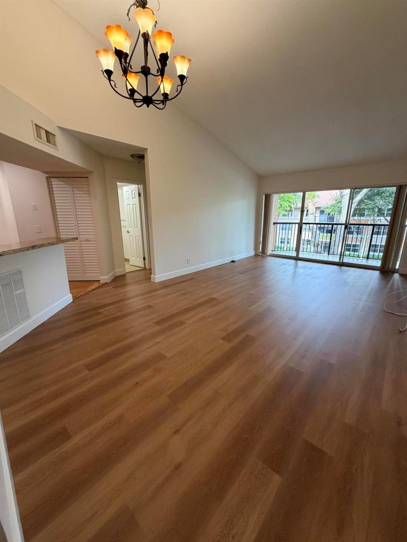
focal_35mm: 14
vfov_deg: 102.1
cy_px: 271
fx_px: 219
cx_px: 204
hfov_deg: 85.7
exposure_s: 1/120
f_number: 2.2
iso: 320
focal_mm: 2.22
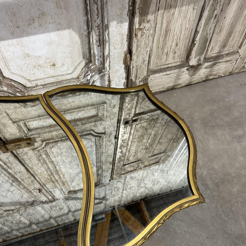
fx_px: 233
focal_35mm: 29
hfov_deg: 55.6
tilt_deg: -64.3
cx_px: 123
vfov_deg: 54.5
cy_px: 165
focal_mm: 6.86
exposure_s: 1/50
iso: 160
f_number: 1.78
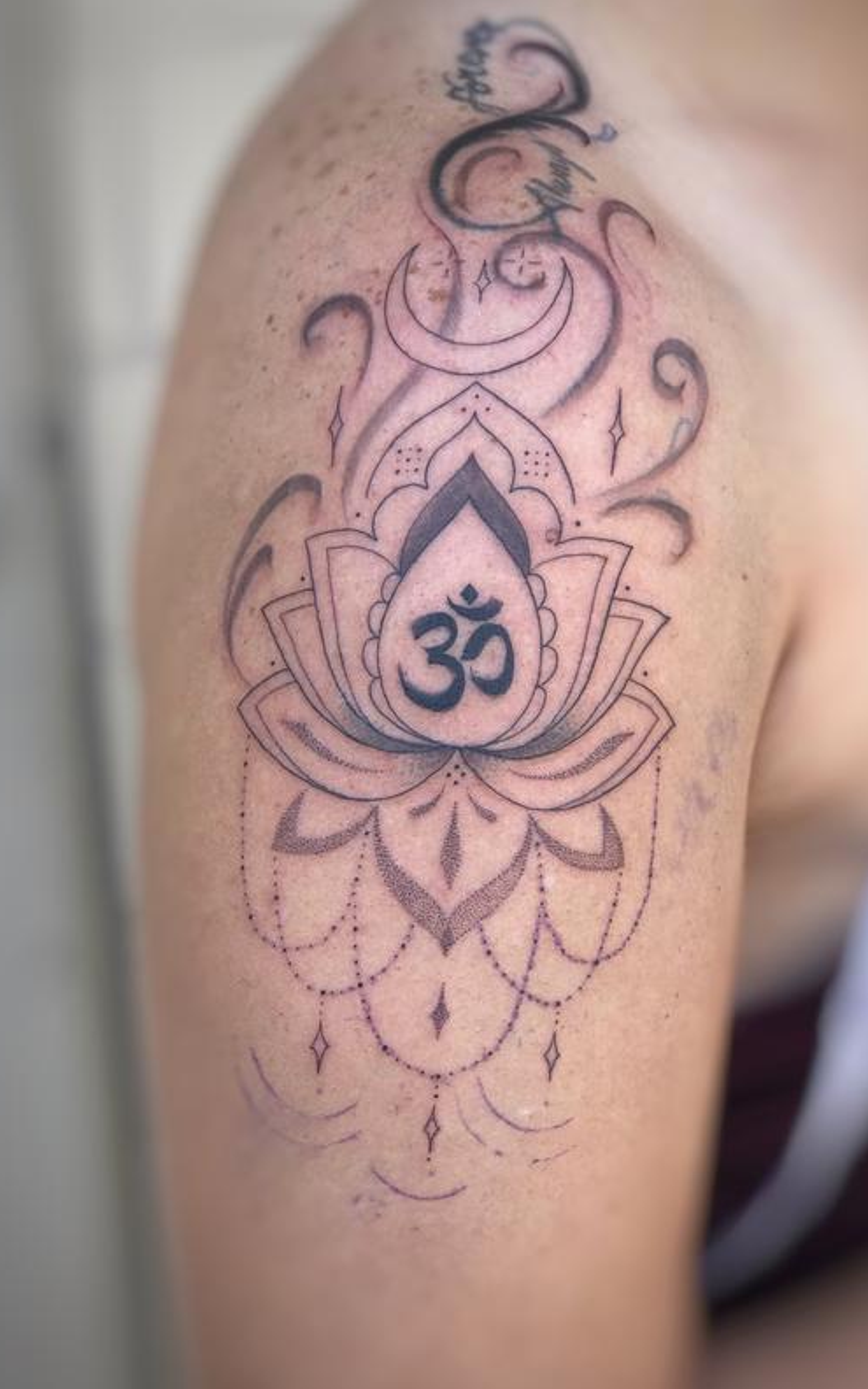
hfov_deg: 21.3
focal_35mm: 61
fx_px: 2309
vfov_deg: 33.5
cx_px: 475
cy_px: 694
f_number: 2.8
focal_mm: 6.6
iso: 20
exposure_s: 1/126
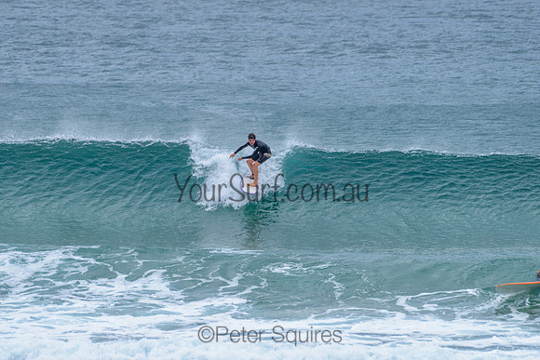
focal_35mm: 613
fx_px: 9199
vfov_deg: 2.2
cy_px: 175
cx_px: 263
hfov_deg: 3.4
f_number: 5.6
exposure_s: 1/2000
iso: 450
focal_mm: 500
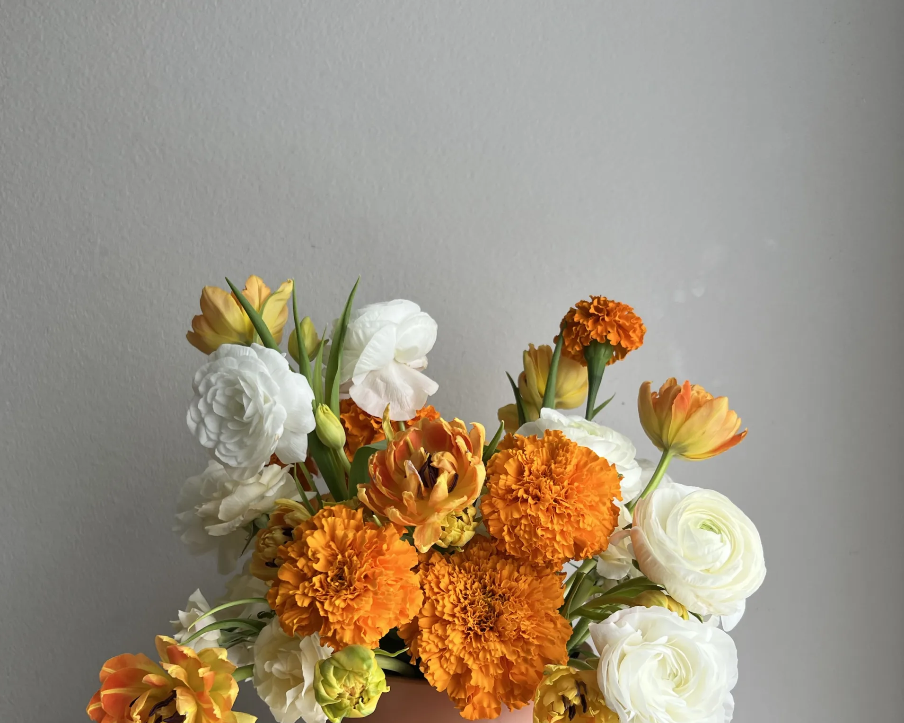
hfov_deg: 52.8
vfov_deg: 42.9
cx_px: 451
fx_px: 910
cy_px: 467
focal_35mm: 34
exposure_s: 1/121
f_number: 1.5
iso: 50
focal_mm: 5.7
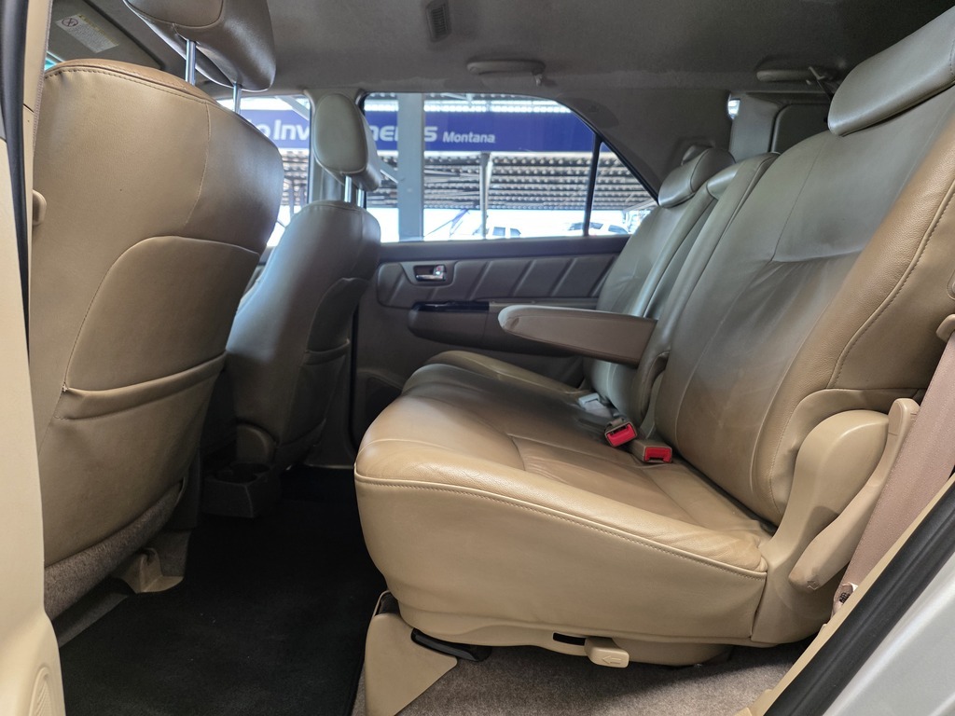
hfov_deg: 73.9
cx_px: 478
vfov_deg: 58.9
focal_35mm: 23
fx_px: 635
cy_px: 358
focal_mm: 6.25
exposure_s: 1/100
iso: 160
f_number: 1.7
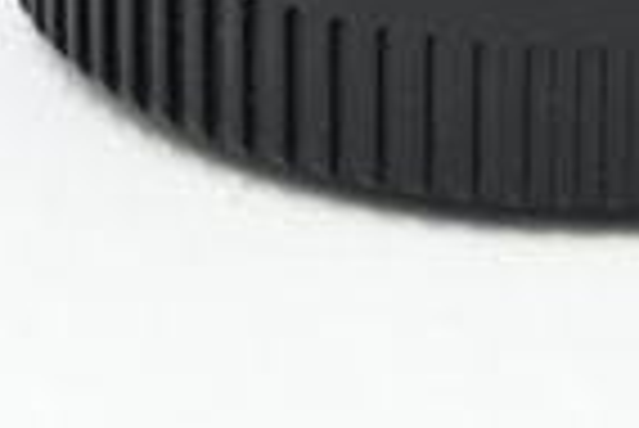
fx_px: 9079
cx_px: 522
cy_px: -836
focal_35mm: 511
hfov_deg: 4.0
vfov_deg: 2.7
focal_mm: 75
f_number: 14
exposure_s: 1/20
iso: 200
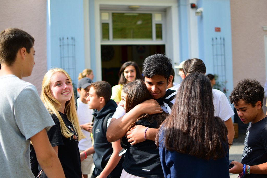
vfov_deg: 25.8
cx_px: 134
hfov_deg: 37.8
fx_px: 389
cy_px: 89
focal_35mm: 52
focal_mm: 35
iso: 100
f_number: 1.8
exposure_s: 1/800
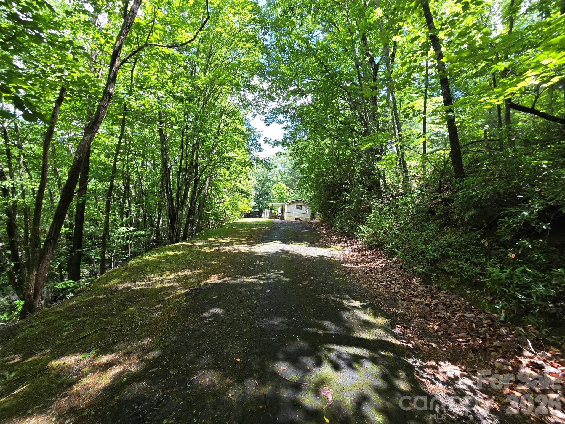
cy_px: 212
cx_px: 282
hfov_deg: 106.2
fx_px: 212
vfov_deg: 89.9
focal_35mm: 13
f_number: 2.2
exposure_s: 1/202
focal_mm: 2.2
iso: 50
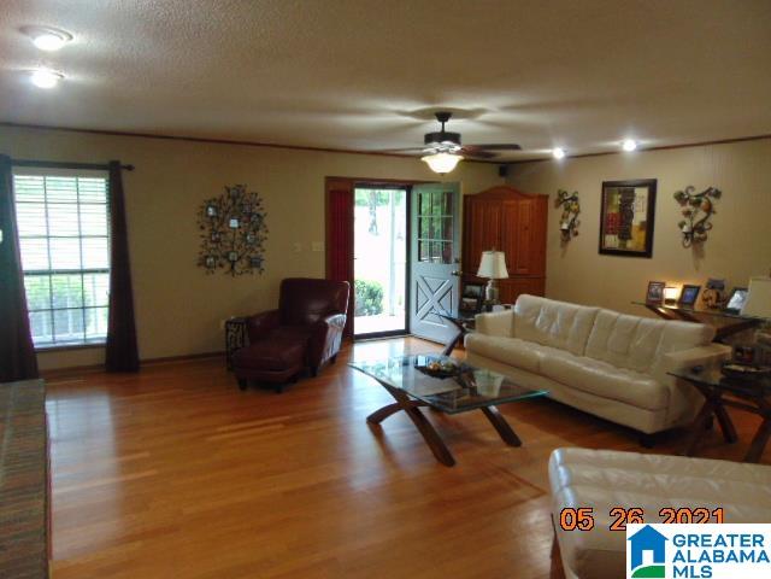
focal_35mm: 25
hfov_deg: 69.4
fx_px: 557
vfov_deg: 54.9
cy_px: 290
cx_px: 386
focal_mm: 4.5
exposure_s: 1/30
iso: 250
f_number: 3
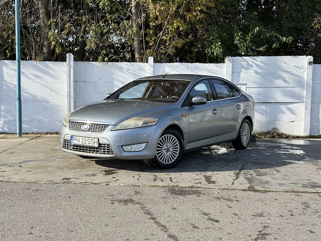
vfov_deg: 30.3
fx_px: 445
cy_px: 120
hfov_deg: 39.7
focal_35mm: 48
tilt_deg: -3.5
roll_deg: -1.6
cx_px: 160
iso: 64
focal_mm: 6.76
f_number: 1.78
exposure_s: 1/2415
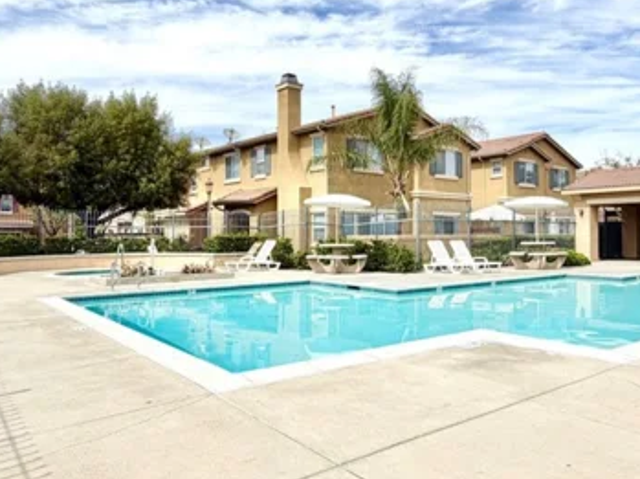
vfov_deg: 46.7
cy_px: 222
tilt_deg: +1.0
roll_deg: +0.0
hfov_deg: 59.8
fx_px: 554
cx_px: 366
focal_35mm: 30
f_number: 2.2
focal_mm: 2.22
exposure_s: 1/1339
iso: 20
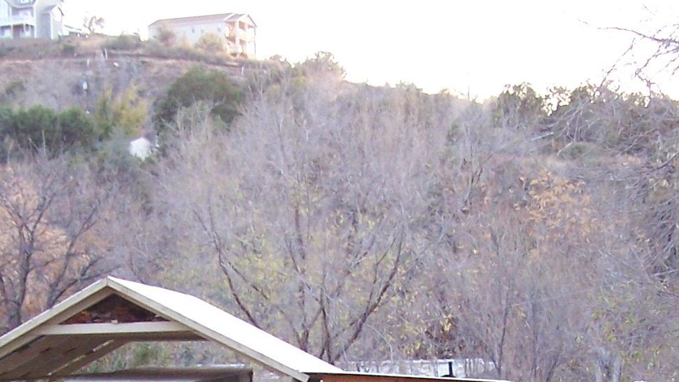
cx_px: 346
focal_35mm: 109
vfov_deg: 10.6
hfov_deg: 19.6
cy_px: 620
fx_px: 1962
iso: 140
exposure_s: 1/125
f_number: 2.8
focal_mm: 6.3
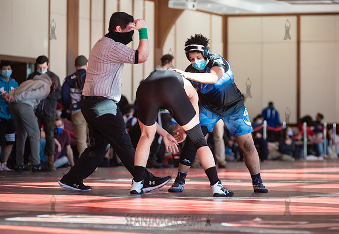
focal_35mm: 180
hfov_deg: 11.3
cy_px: 112
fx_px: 1711
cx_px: 198
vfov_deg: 7.8
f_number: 4
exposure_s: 1/400
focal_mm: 155
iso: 400
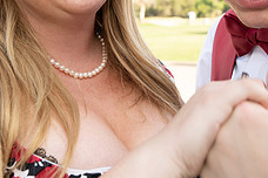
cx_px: 114
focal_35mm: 56
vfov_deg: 23.6
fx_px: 417
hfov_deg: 35.6
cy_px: 23
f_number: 4
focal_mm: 22
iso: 200
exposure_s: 1/250
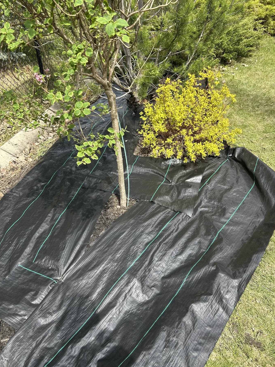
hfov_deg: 51.3
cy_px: 181
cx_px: 135
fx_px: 286
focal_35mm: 27
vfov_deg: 65.3
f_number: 1.5
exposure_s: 1/924
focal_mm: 5.7
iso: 50
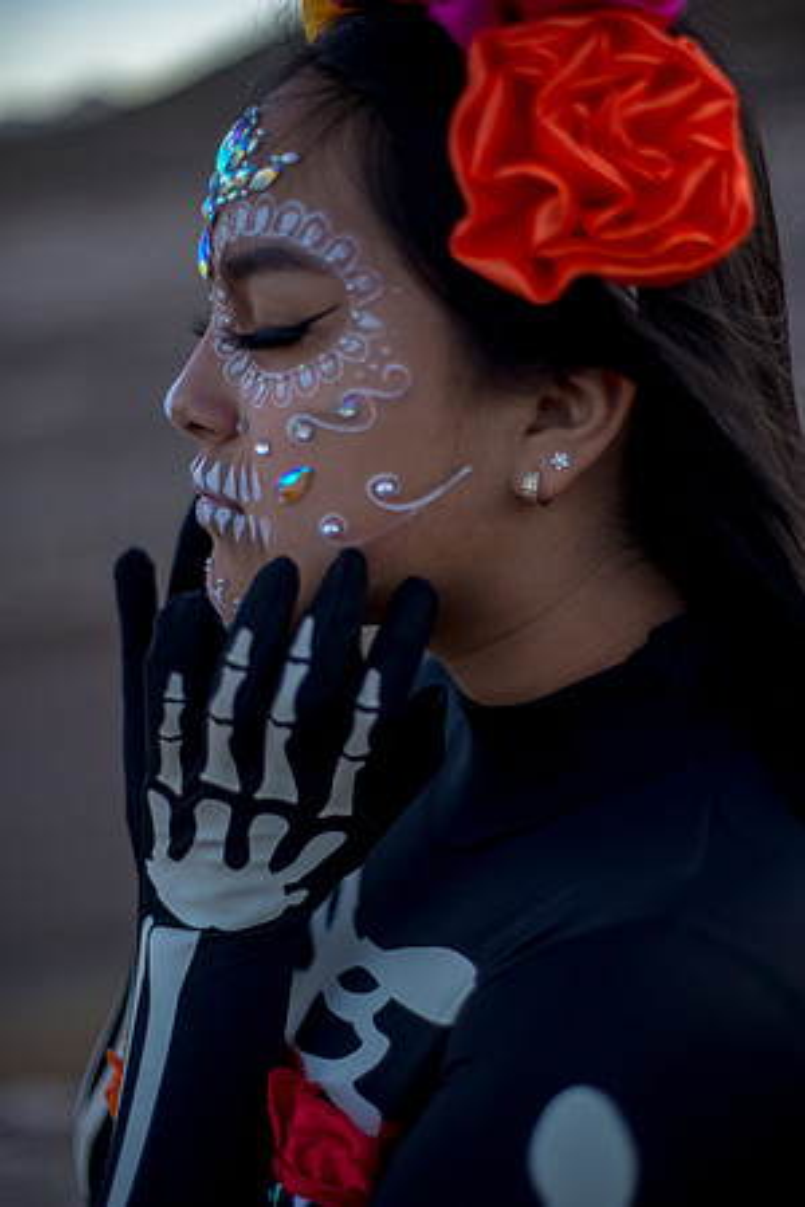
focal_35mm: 50
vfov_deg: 39.6
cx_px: 402
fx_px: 1677
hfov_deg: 27.0
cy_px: 604
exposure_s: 1/1600
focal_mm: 50
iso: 100
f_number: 1.8
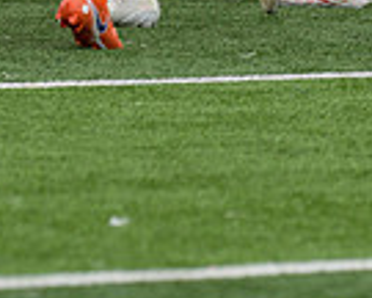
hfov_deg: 2.2
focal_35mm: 890
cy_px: -211
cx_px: 339
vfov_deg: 1.7
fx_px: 9799
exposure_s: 1/800
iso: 220
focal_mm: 220
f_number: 3.5
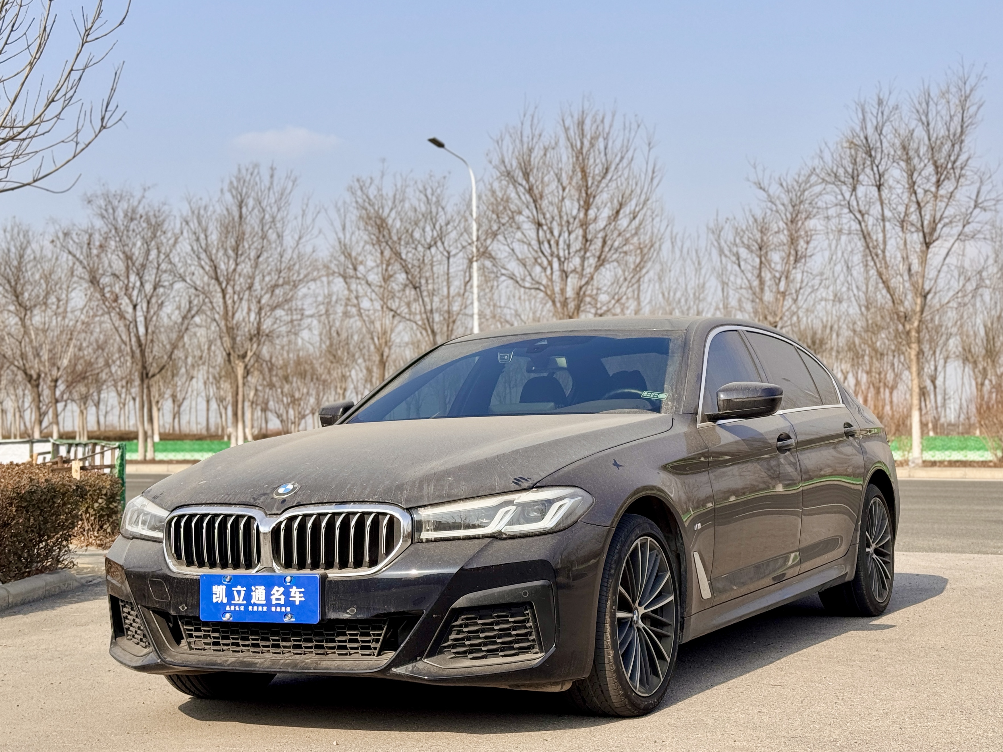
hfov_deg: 39.7
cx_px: 502
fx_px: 1391
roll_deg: +0.7
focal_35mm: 48
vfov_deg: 30.3
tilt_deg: +1.2
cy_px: 376
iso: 64
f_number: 1.78
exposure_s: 1/3257
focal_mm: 6.76
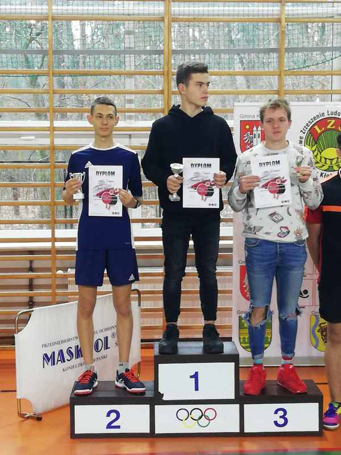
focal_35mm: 71
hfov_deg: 20.7
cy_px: 228
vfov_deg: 27.4
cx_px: 170
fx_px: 933
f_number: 2.2
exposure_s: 1/25
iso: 320
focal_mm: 3.21
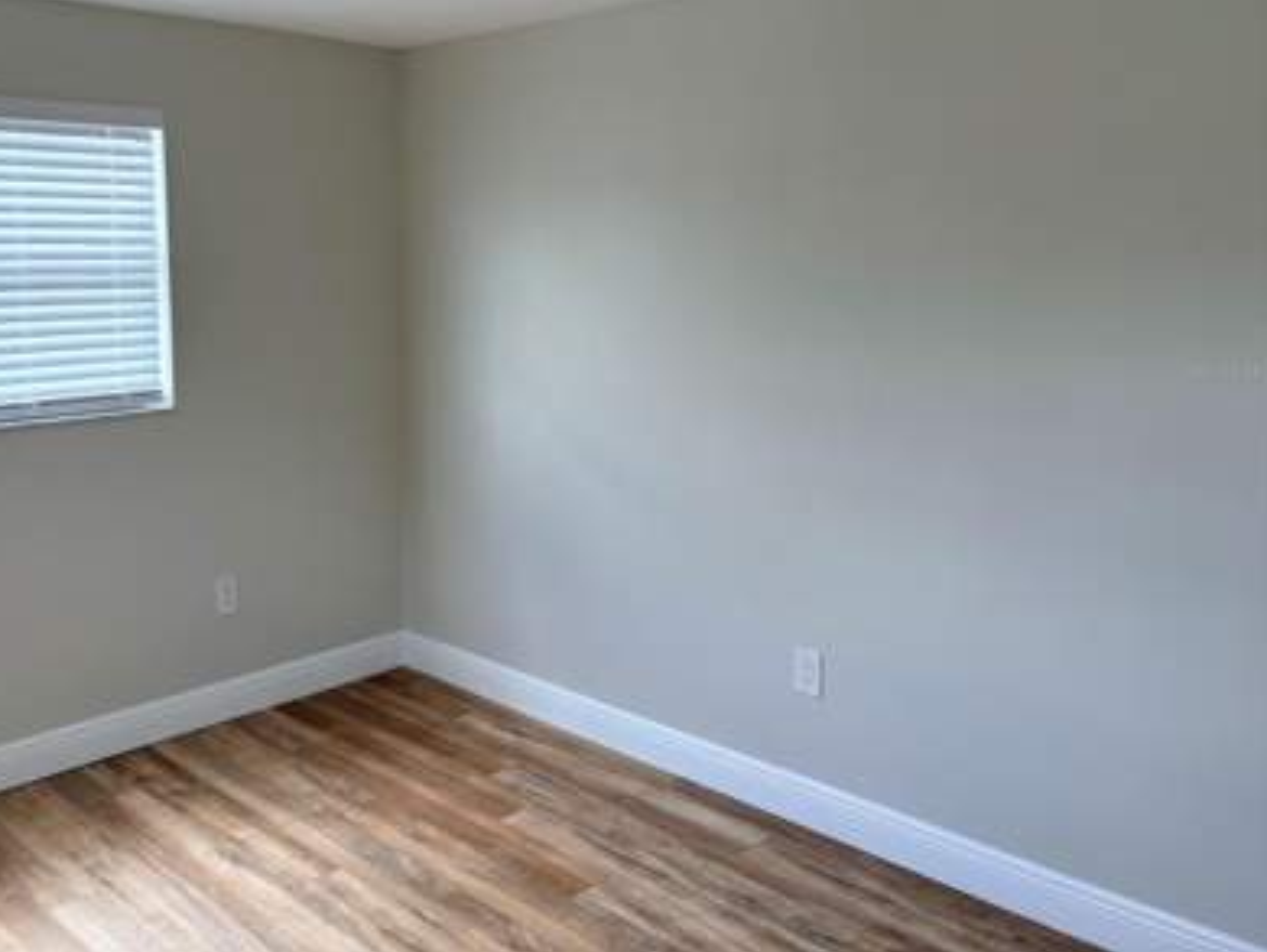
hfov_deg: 56.3
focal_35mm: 32
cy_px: 370
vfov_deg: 43.9
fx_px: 1172
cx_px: 500
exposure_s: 1/135
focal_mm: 5.96
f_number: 1.6
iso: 64
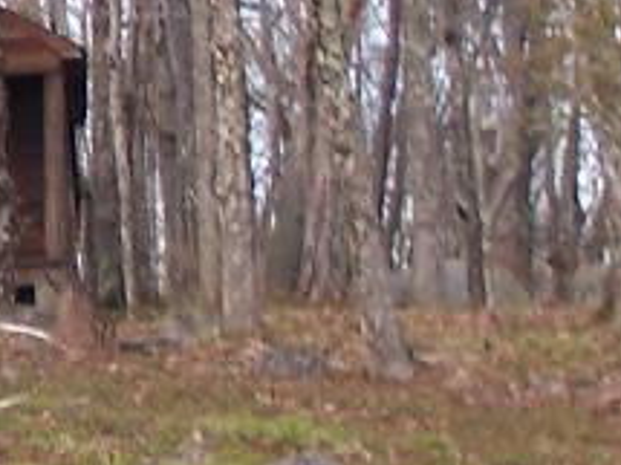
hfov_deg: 6.3
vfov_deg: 4.9
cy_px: -9
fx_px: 5469
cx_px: -673
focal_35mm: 305
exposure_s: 1/160
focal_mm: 10.7
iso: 80
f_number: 3.2
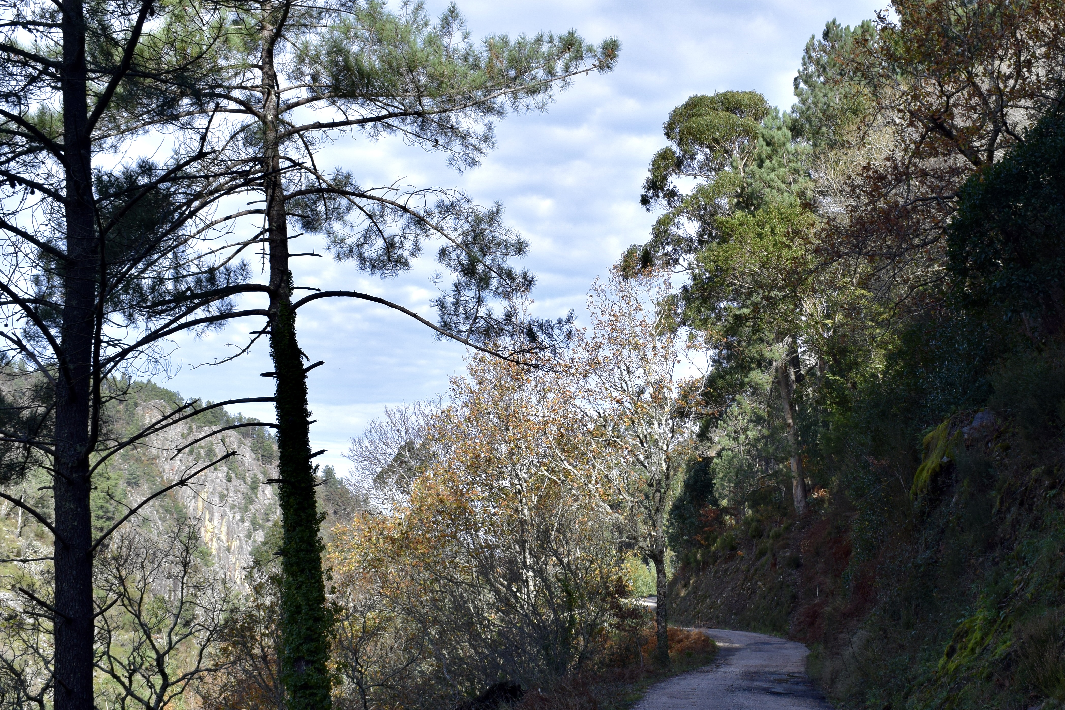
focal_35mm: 54
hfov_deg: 37.0
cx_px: 620
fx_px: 1589
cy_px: 348
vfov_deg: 25.2
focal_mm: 25
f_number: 8
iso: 200
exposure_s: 1/250
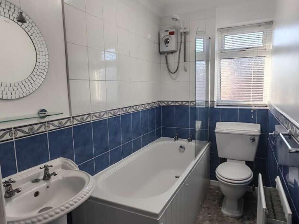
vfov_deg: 58.9
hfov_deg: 73.9
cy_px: 112
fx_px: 199
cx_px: 150
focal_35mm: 23
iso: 80
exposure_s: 1/100
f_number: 2
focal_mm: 1.82
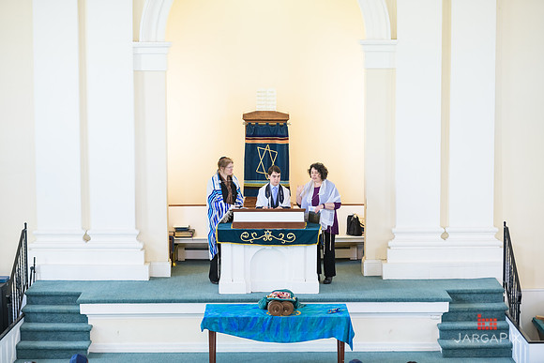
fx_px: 1285
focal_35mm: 85
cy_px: 182
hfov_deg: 23.9
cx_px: 272
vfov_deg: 16.1
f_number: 3.2
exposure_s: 1/125
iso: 1250
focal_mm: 85
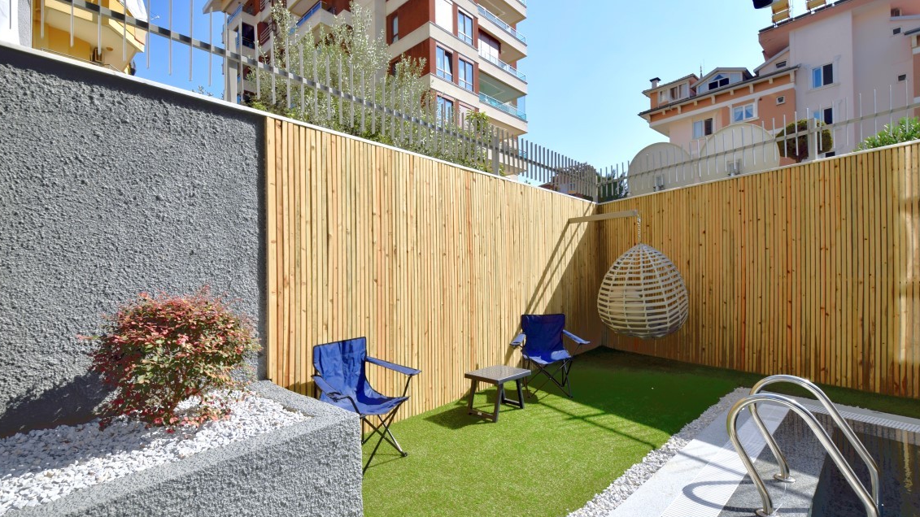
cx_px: 457
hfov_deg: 99.4
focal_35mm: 16
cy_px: 272
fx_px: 390
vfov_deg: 67.0
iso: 100
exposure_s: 1/200
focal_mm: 10
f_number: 9
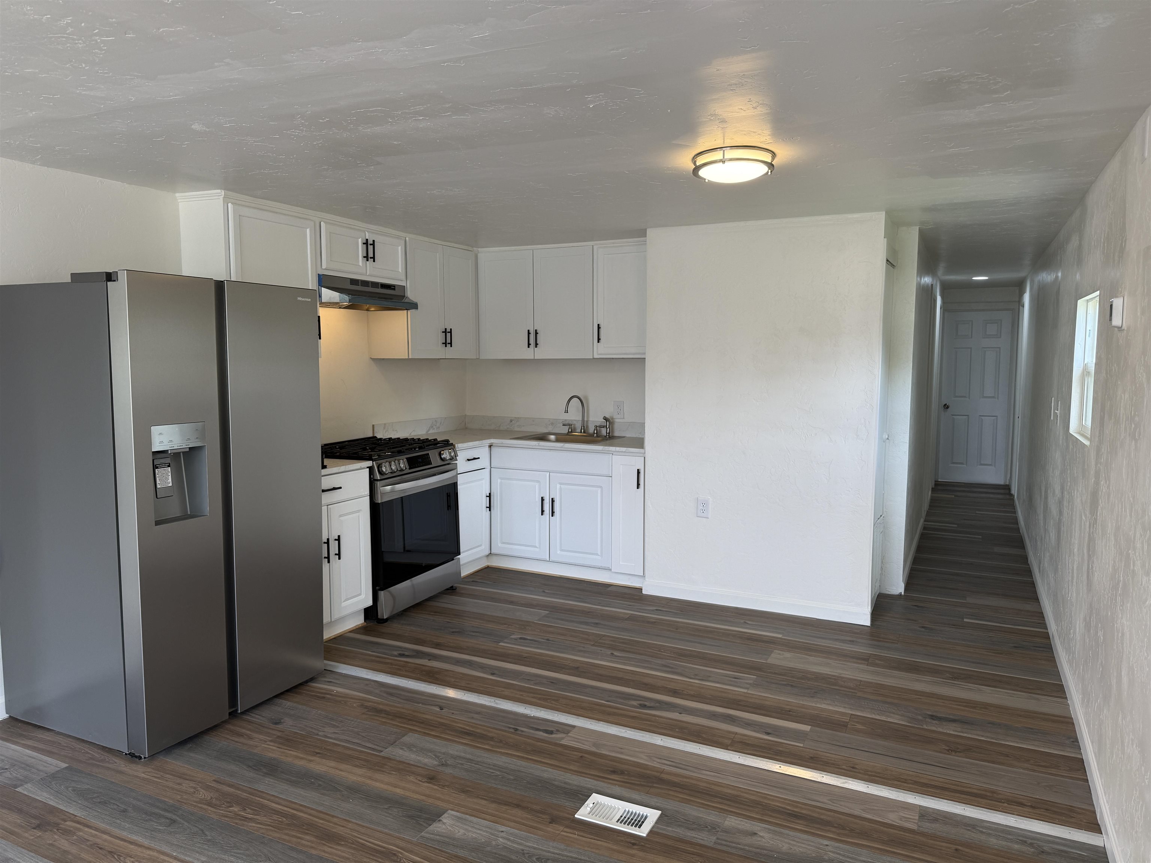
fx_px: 798
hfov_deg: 71.6
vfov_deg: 56.8
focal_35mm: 24
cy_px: 432
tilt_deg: -5.0
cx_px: 576
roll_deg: -0.5
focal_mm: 6.76
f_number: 1.78
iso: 64
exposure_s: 1/120
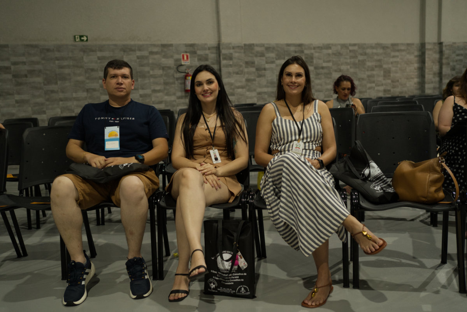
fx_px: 454
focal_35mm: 35
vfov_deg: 37.9
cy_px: 156
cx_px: 234
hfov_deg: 54.4
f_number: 2.8
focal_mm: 35
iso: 2000
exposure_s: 1/100
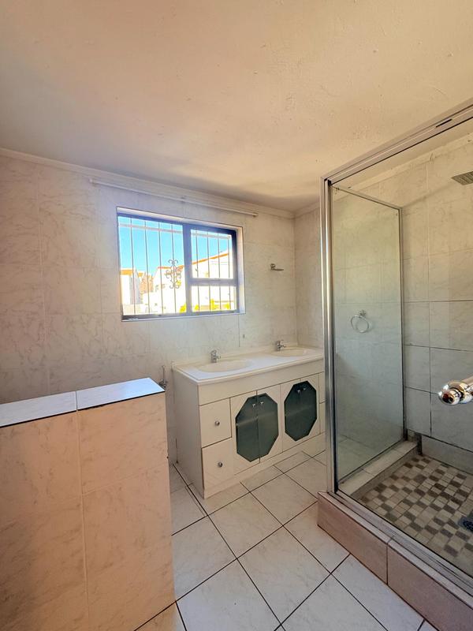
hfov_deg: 85.7
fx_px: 255
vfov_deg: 102.1
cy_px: 316
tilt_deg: -1.4
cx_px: 236
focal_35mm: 14
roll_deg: +1.9
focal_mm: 2.22
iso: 64
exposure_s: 1/99
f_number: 2.2
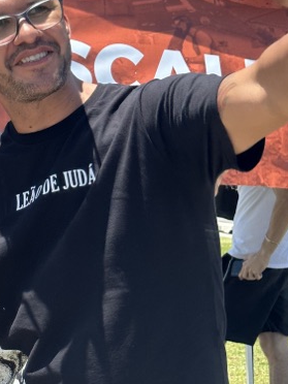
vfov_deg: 15.2
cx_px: 21
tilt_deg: +0.7
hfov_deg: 11.4
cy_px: 99
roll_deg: -2.0
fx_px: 1431
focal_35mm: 129
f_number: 1.78
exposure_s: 1/1953
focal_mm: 6.86
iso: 64
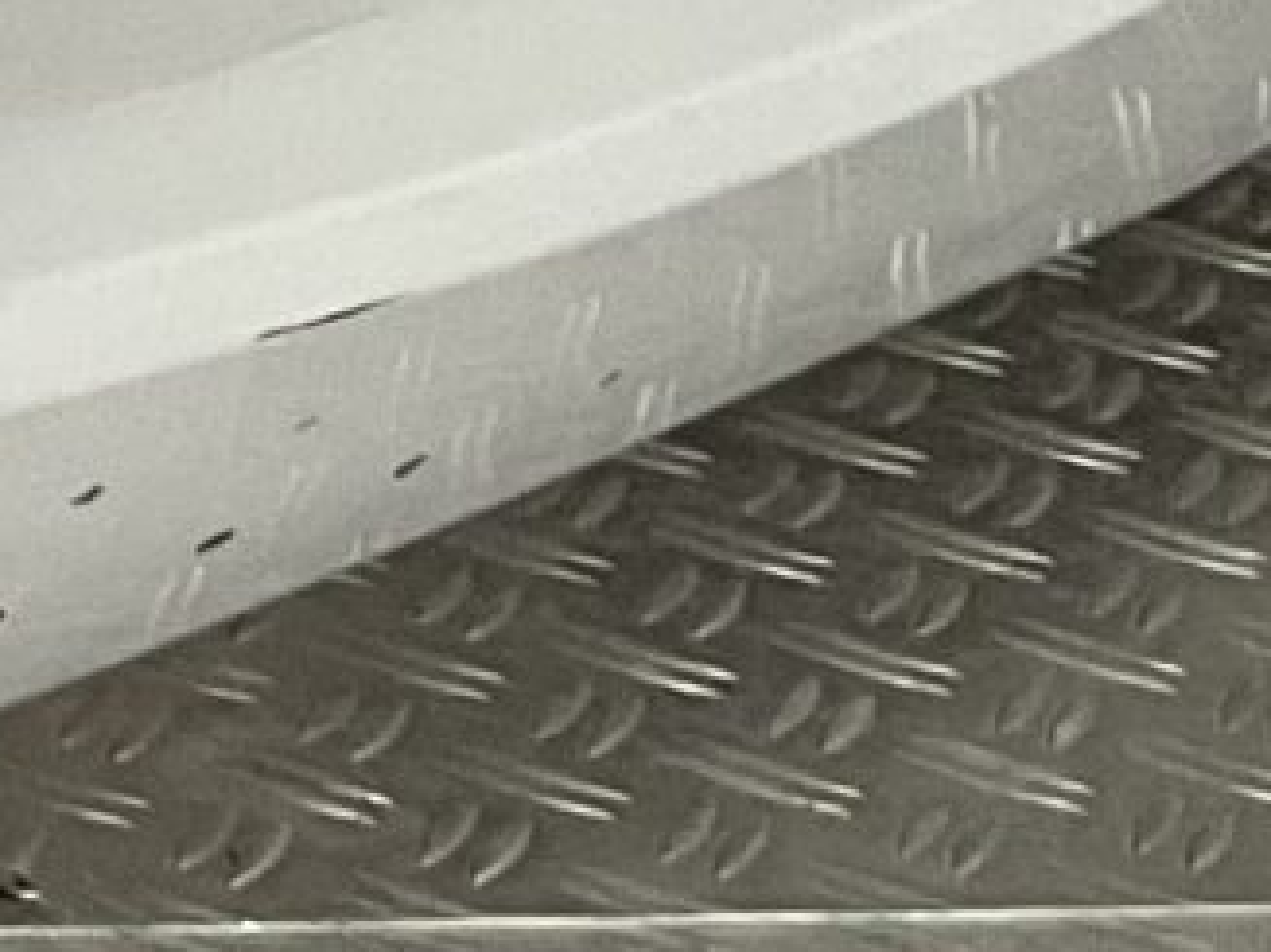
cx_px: -2394
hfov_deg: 7.7
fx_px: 8332
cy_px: -536
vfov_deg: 6.4
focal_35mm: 227
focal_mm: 3
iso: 160
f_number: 1.8
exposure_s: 1/50
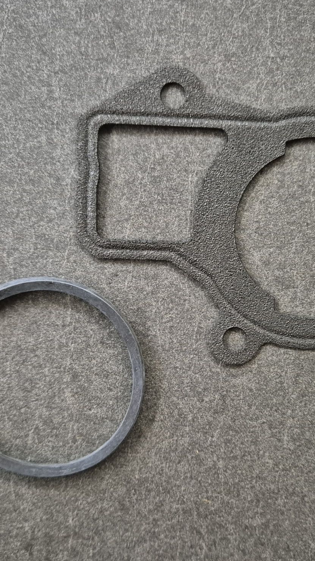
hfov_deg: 34.6
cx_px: 185
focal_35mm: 34
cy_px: 280
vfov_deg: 58.0
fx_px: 505
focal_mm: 5.4
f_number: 1.8
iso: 2000
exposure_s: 1/100
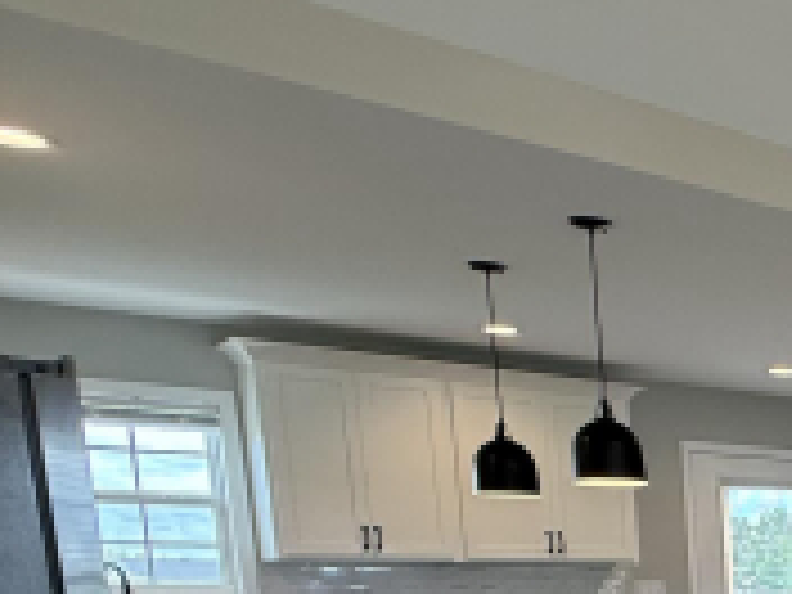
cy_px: 774
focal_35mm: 53
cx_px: 1222
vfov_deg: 24.1
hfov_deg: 25.7
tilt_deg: -8.5
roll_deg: -0.6
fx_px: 1213
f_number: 2.2
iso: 160
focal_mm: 2.22
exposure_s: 1/120
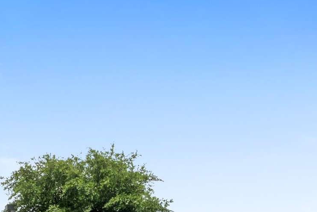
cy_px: 285
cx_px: 115
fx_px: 440
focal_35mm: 50
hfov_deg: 39.3
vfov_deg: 23.5
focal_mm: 17
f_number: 9
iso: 250
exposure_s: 1/125
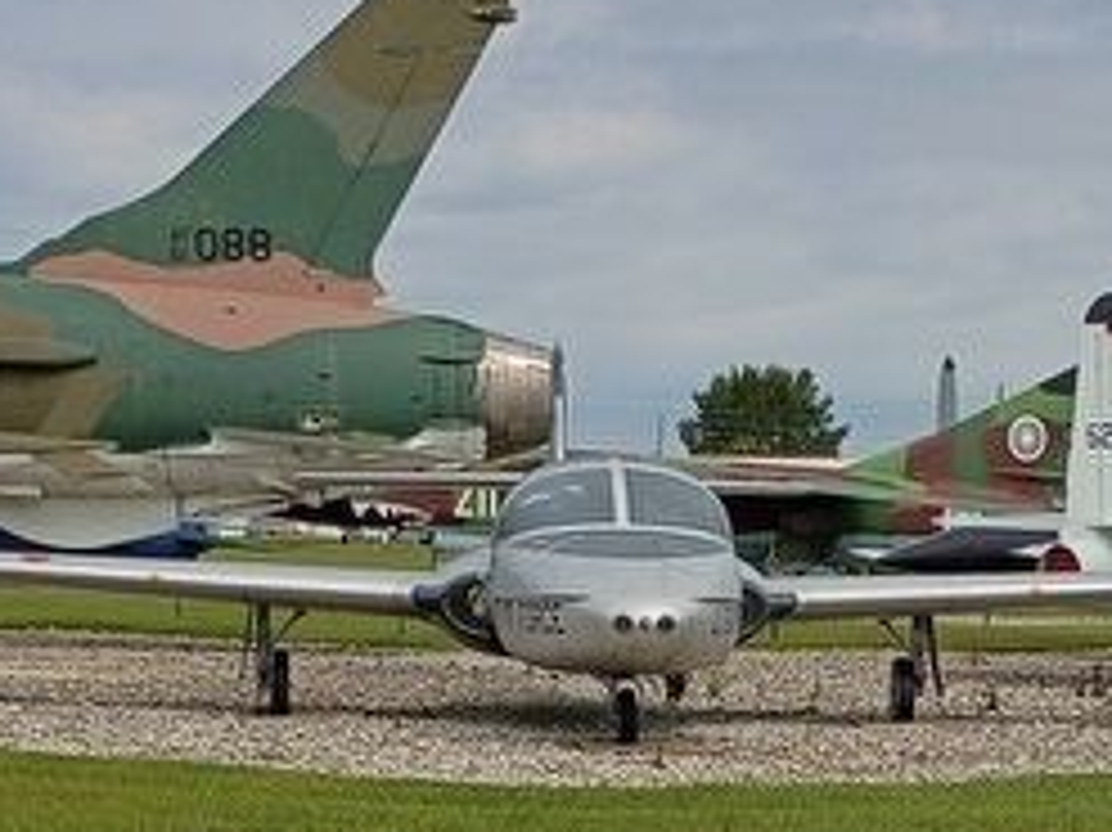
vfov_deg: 15.0
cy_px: 1102
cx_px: 842
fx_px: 3018
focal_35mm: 94
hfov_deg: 20.7
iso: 104
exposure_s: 1/1992
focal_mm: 4.27
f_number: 1.8
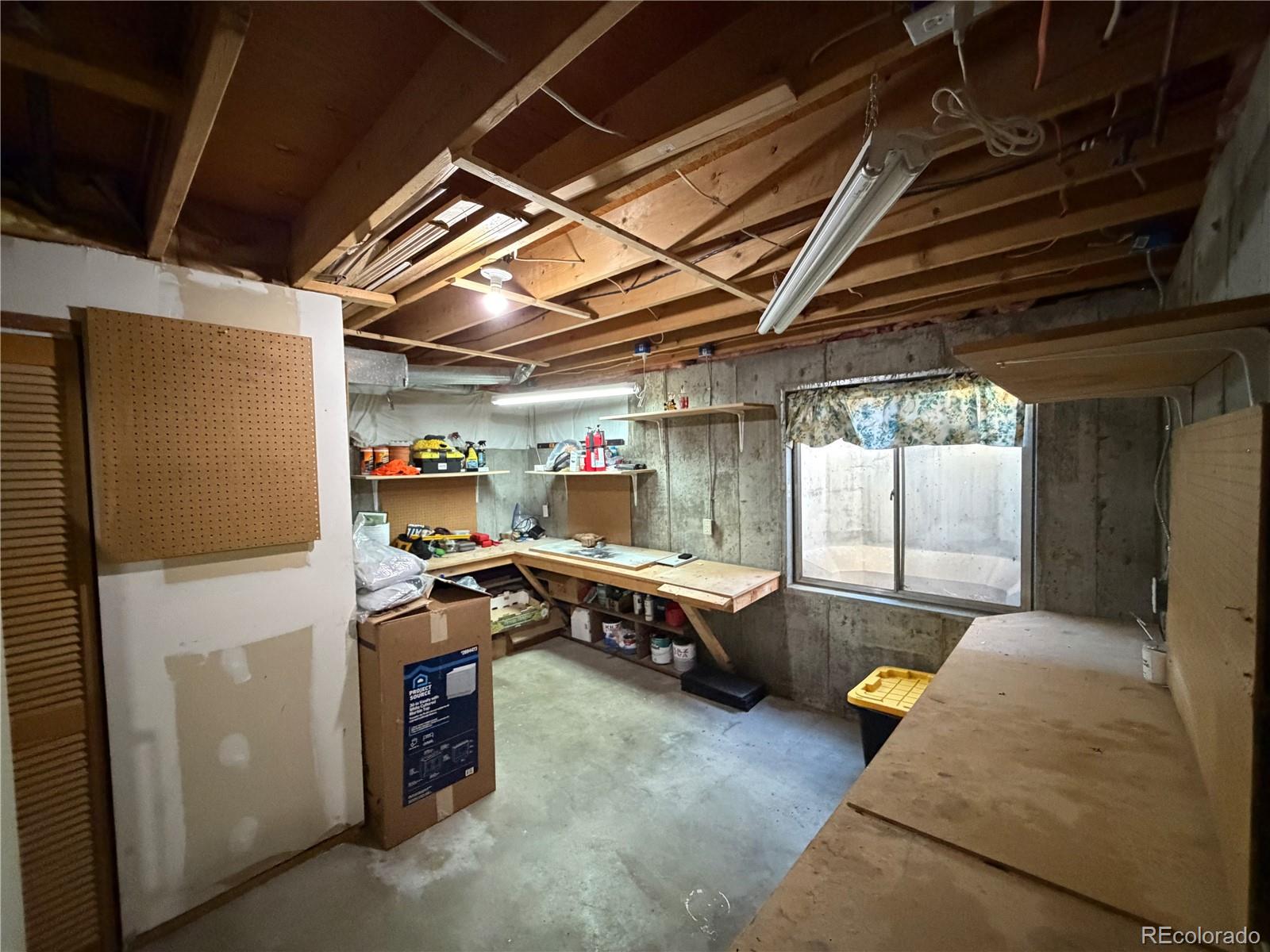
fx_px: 514
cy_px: 476
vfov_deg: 85.7
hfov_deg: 102.1
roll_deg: +1.3
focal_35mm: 14
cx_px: 635
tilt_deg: -2.0
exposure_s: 1/60
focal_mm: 2.22
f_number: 2.2
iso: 1250
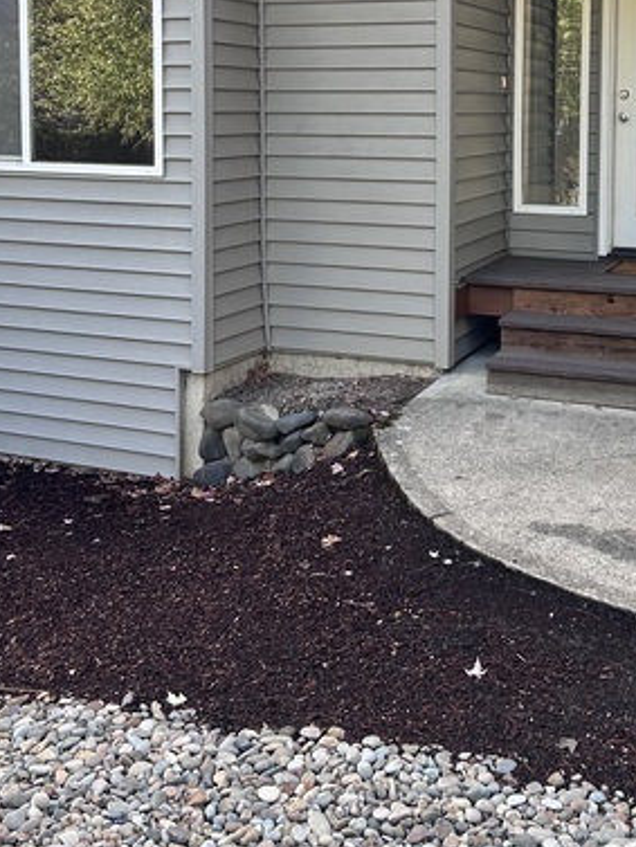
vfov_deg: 39.7
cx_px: 409
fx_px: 1126
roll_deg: -0.5
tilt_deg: -2.7
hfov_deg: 31.4
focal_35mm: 46
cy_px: 179
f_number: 1.5
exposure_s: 1/281
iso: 40
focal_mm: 5.7
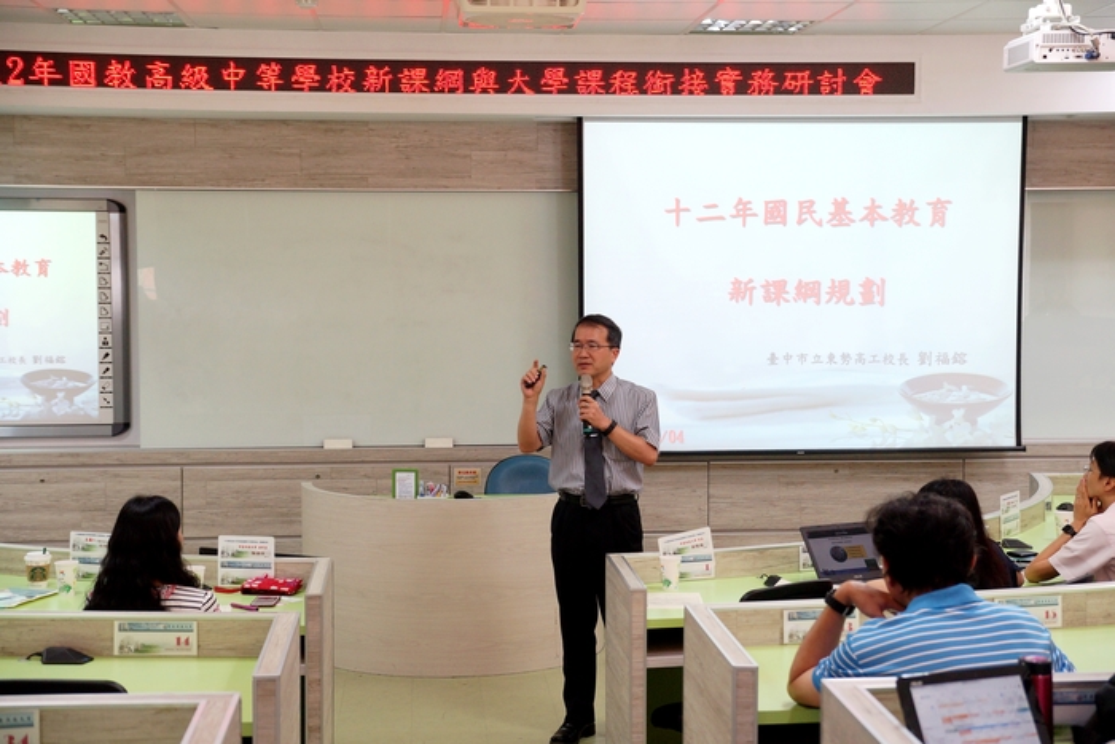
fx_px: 1859
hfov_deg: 33.4
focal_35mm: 60
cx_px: 558
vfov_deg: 22.6
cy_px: 372
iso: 320
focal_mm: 40
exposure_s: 1/60
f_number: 4.5
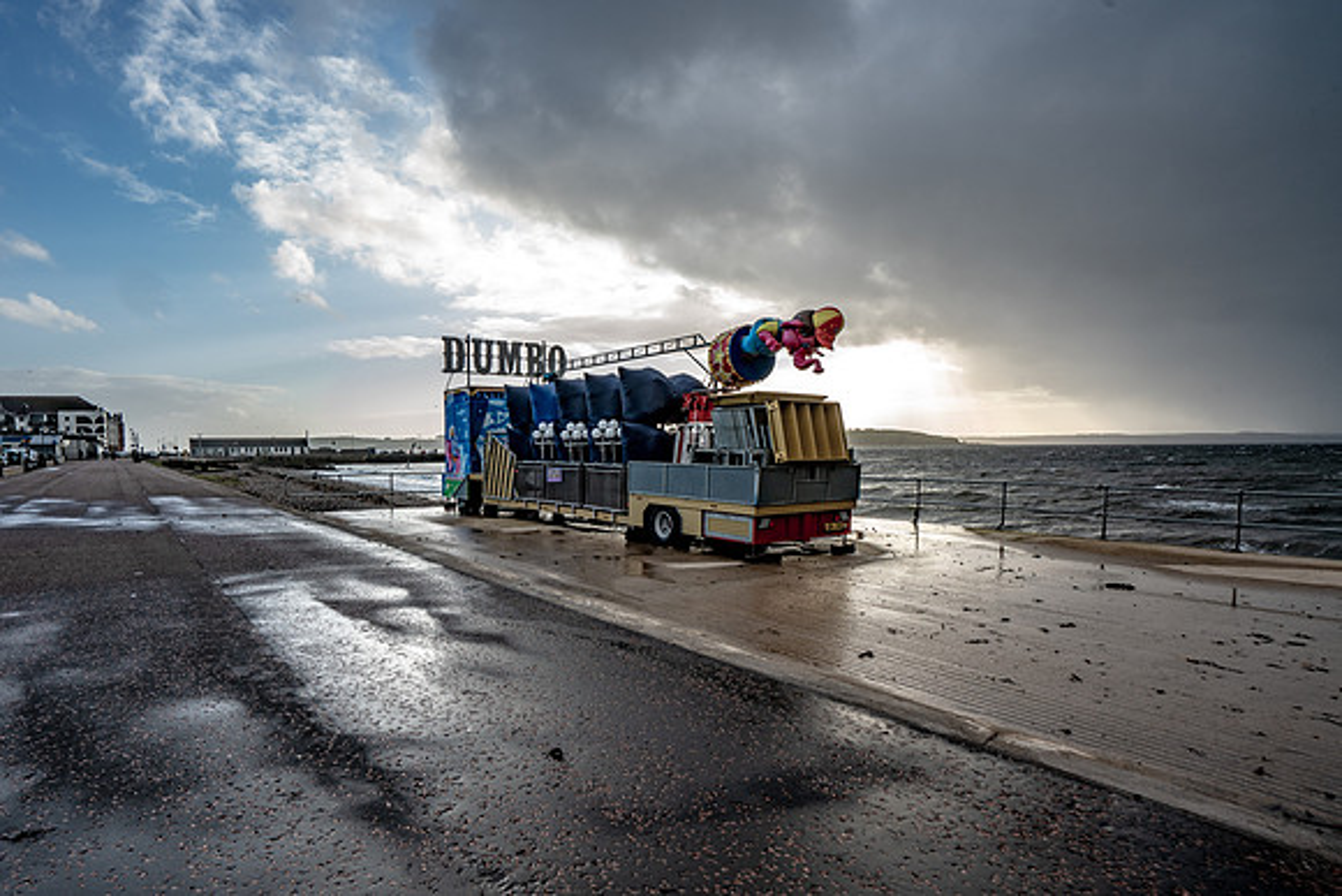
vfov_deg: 66.9
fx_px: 675
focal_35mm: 18
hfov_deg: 89.2
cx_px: 587
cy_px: 496
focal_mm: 16
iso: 250
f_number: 13
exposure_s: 1/60
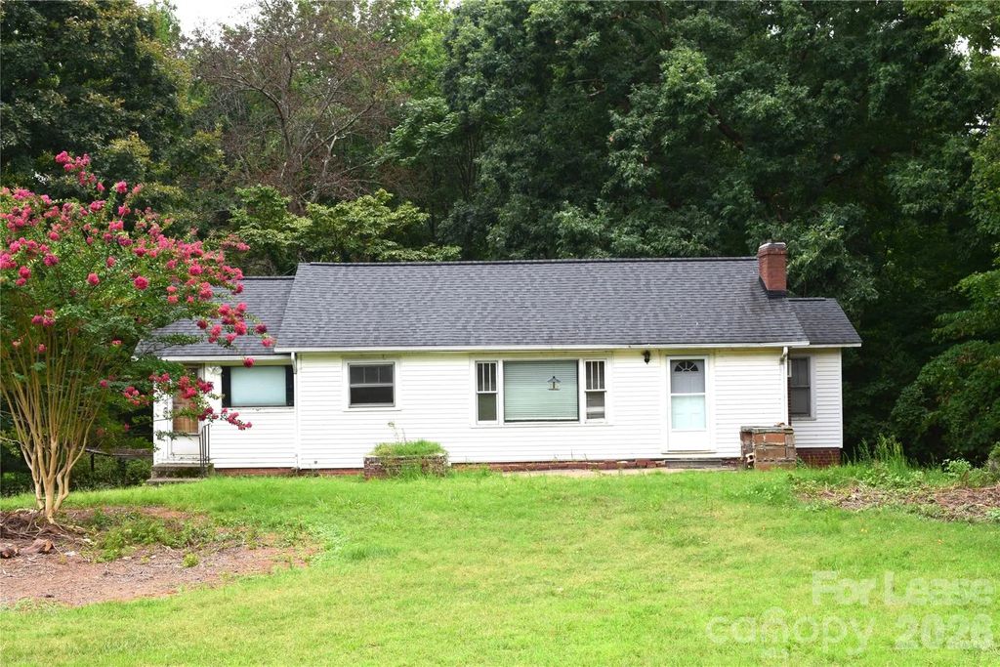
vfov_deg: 28.1
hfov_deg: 41.1
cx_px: 500
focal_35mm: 48
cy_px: 334
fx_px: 1333
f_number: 10
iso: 400
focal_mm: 32
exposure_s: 1/250
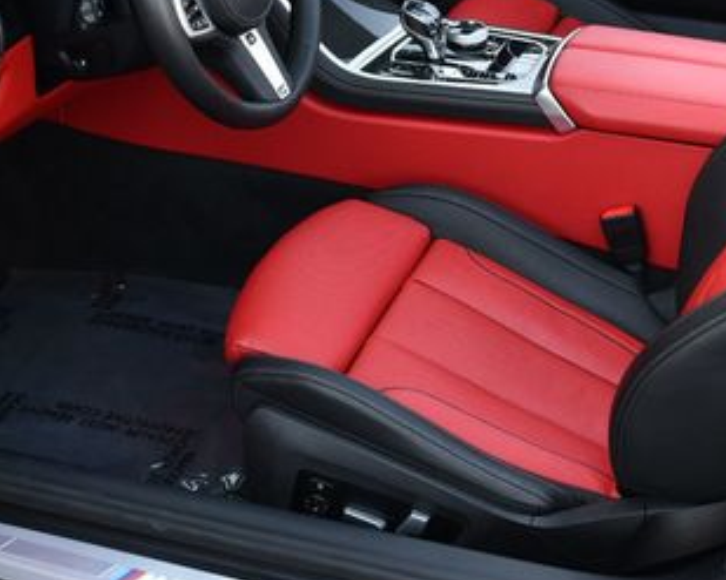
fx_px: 1504
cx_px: 524
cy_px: 141
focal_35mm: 70
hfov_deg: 26.9
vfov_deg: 21.6
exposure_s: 1/250
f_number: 3.5
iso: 400
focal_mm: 18
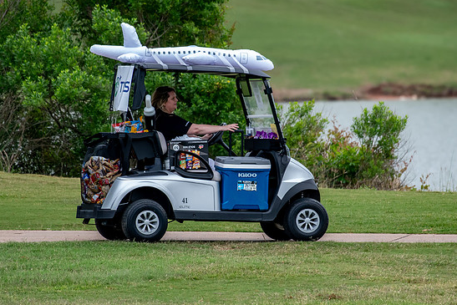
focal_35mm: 668
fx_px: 8482
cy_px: 152
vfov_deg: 2.1
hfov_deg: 3.1
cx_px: 241
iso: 1100
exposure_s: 1/2000
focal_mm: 420
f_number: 5.6
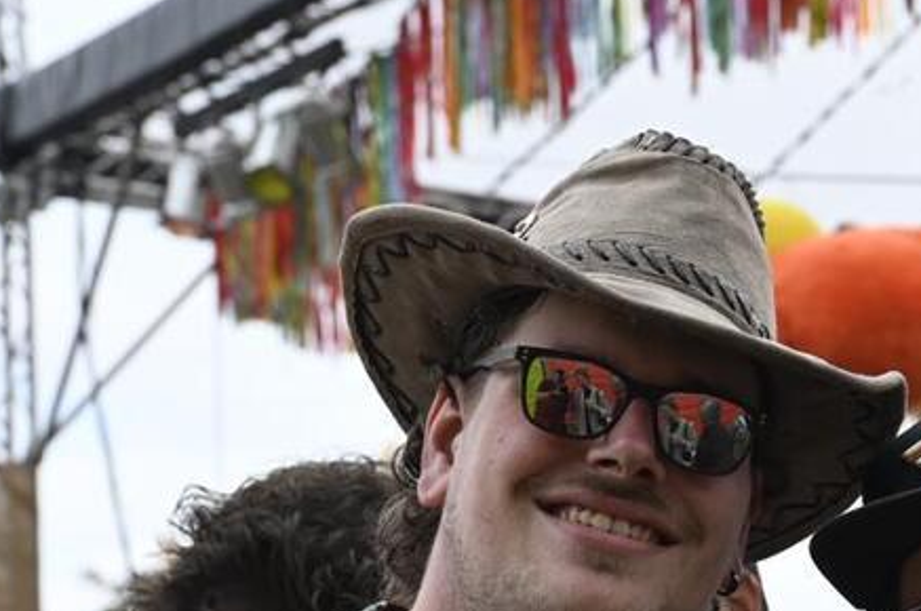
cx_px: 953
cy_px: 679
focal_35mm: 118
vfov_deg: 11.4
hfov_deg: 16.9
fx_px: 3014
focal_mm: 52
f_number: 5.6
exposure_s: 1/250
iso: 160
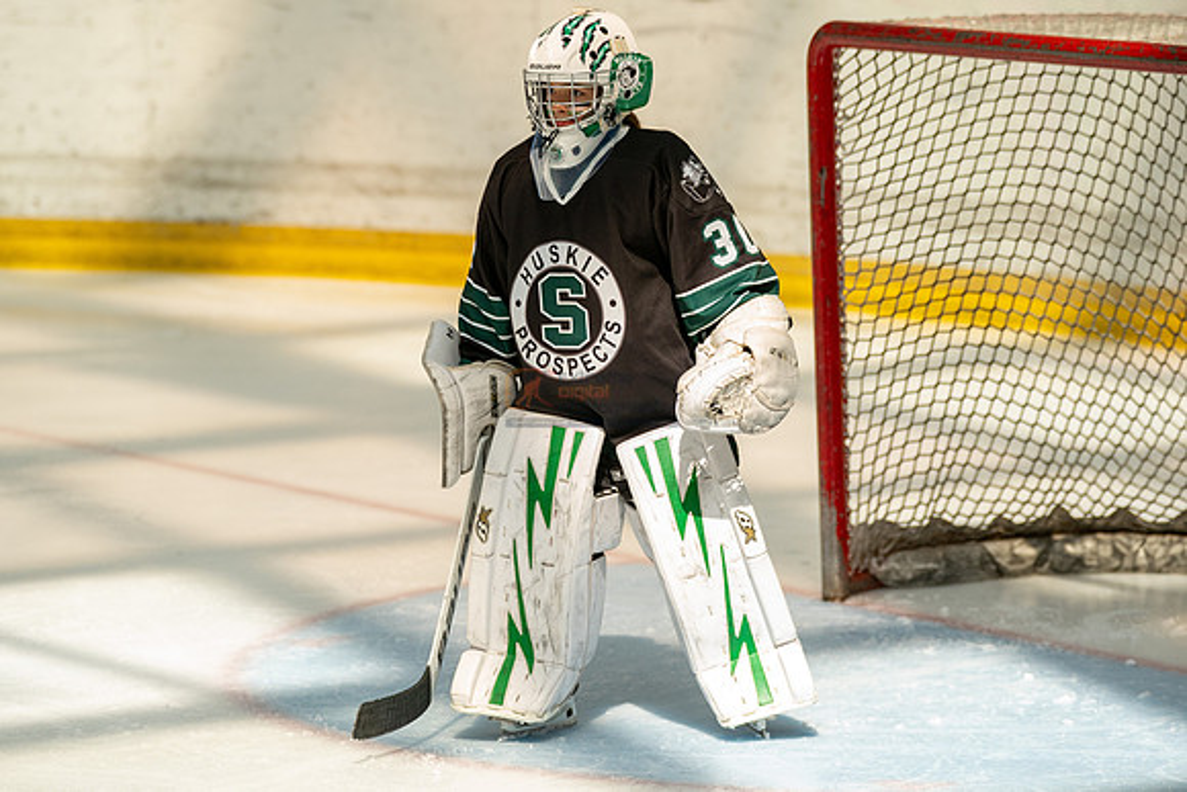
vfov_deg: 6.0
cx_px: 572
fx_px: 7512
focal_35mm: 228
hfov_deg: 9.0
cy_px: 401
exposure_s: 1/4000
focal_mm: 197
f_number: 3.5
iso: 1600
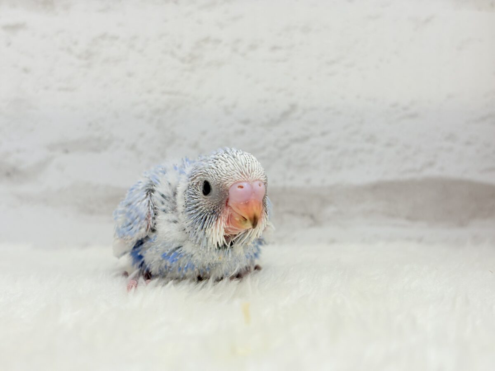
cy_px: 186
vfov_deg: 28.0
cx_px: 248
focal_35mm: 52
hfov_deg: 36.8
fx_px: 744
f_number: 1.6
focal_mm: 5.96
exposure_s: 1/100
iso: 64
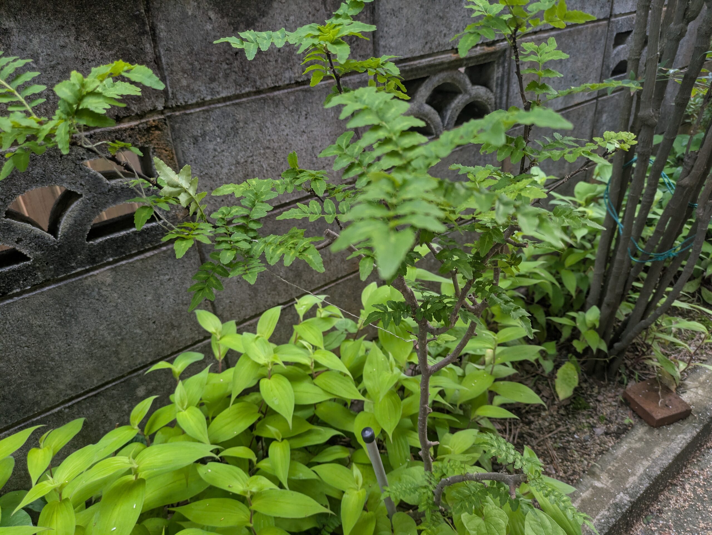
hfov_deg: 69.4
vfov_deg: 54.9
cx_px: 356
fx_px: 514
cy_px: 268
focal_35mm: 25
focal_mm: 5.43
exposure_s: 1/120
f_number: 1.89
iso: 285
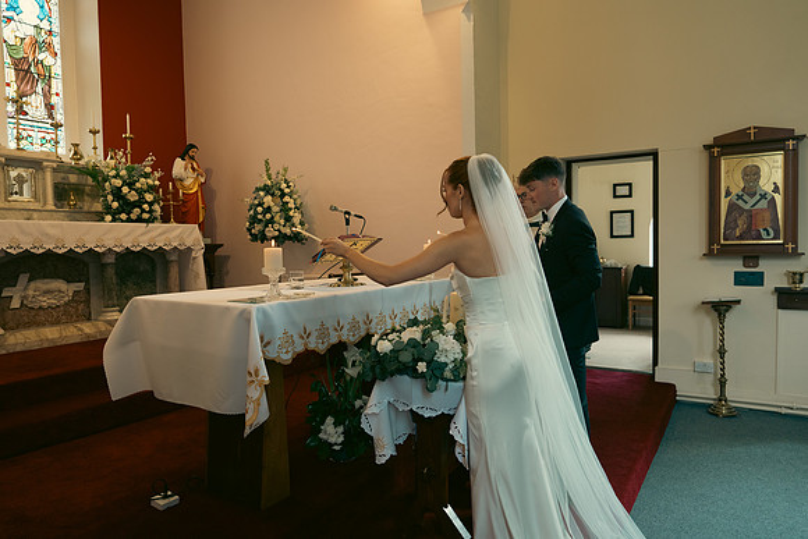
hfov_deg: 73.7
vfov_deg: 53.2
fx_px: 539
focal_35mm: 24
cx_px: 404
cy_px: 270
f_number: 3.5
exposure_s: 1/200
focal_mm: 24
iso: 1250
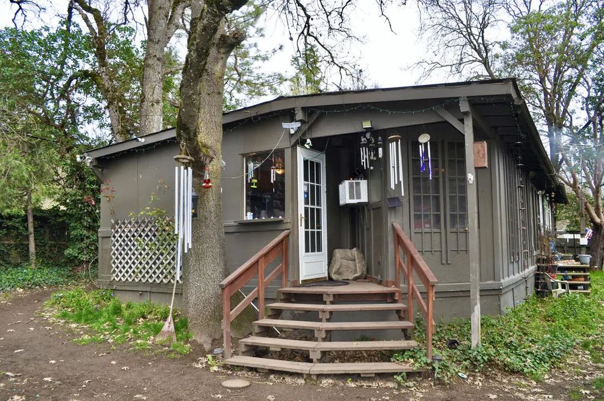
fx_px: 452
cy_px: 200
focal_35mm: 27
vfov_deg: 47.8
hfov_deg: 67.4
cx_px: 302
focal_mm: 18
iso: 200
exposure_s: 1/200
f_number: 6.3
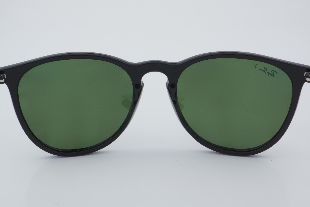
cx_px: 155
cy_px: 104
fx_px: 517
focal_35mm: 60
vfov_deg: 22.6
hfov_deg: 33.4
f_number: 32
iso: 100
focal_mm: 40
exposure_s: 1/4
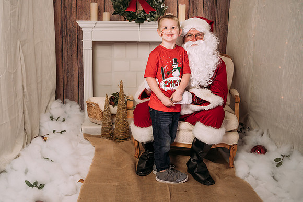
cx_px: 137
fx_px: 332
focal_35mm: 39
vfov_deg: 33.8
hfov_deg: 48.9
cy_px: 95
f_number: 6.3
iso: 100
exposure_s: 1/100
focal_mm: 35
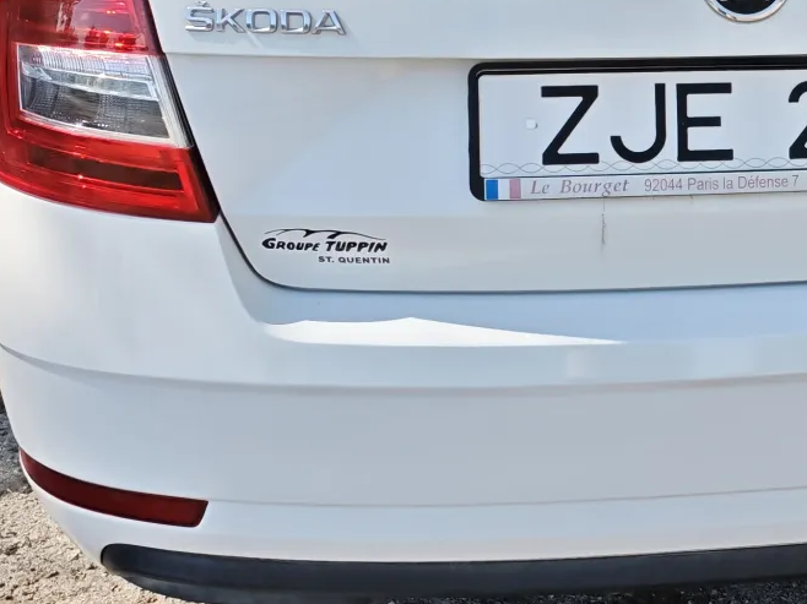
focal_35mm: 83
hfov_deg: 22.3
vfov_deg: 17.6
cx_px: 873
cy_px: 126
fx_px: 1934
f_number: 1.5
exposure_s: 1/2026
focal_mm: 4.94
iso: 50
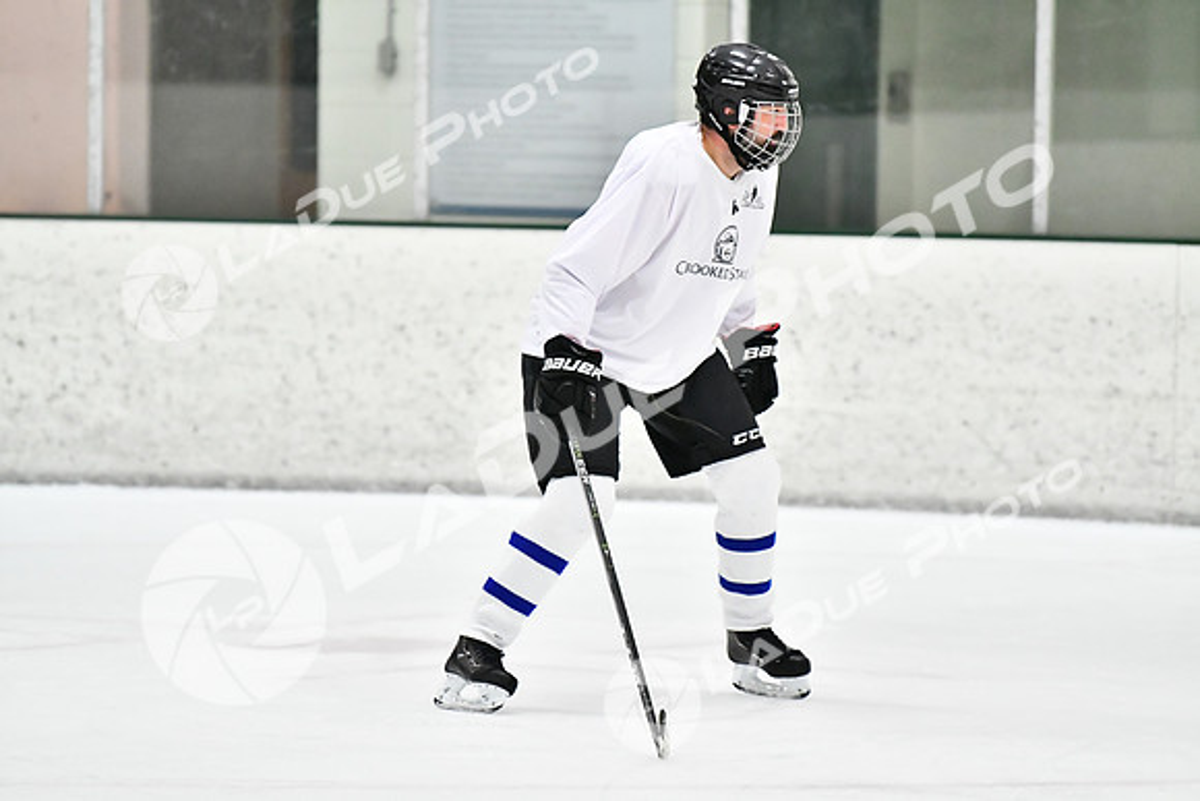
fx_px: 9002
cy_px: 400
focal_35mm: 270
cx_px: 600
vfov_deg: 5.1
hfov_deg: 7.6
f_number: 2.8
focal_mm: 180
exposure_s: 1/1600
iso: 6400
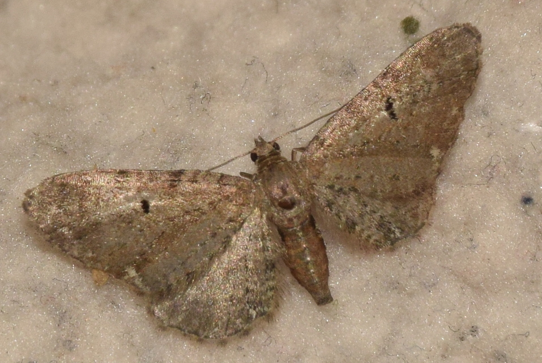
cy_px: 182
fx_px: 3164
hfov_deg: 9.8
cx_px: 271
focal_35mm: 210
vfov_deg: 6.6
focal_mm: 140
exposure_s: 1/200
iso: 400
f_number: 14
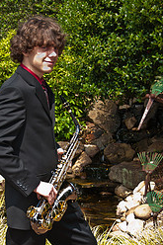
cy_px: 168
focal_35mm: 87
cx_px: 66
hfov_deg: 15.7
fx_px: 592
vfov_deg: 23.3
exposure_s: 1/250
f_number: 4
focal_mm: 32
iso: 200
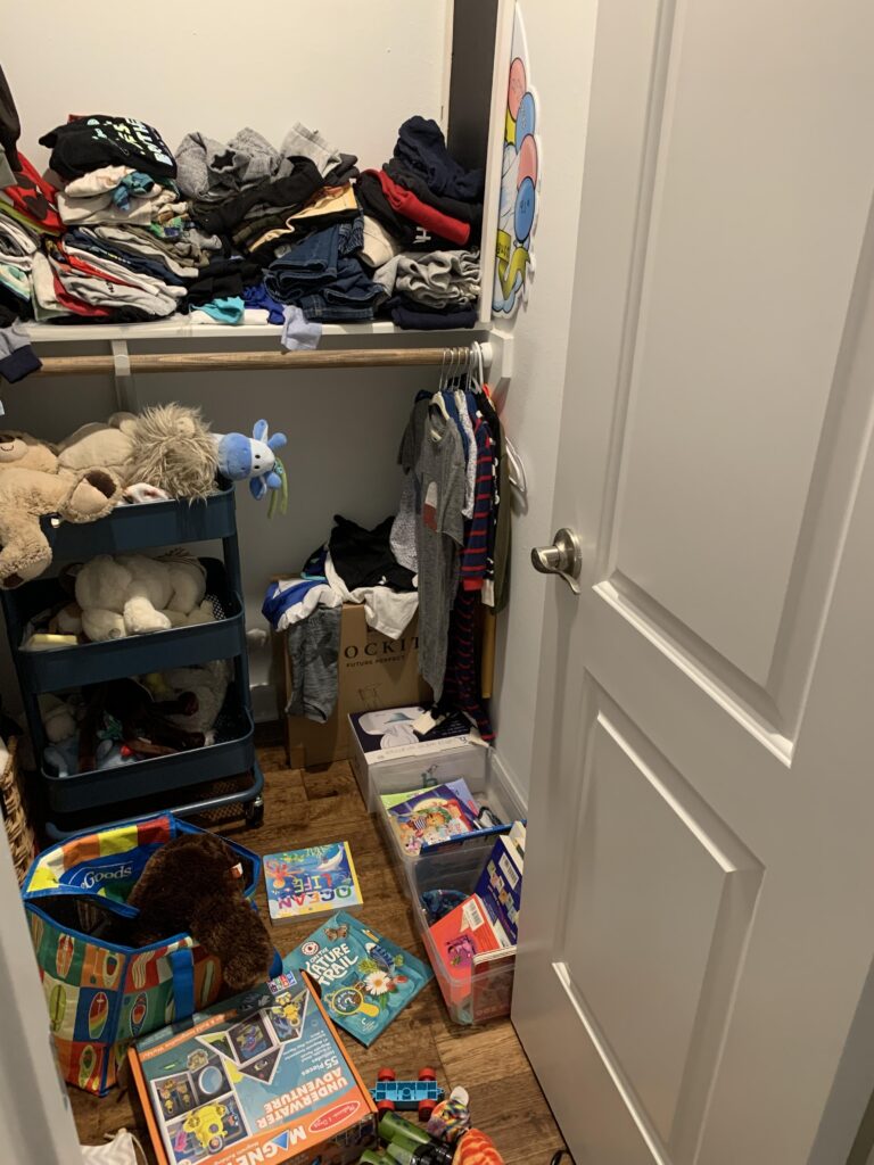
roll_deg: -1.6
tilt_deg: -25.2
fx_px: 875
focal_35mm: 26
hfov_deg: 53.1
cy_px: 582
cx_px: 437
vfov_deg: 67.3
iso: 320
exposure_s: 1/40
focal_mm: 4.25
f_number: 1.8
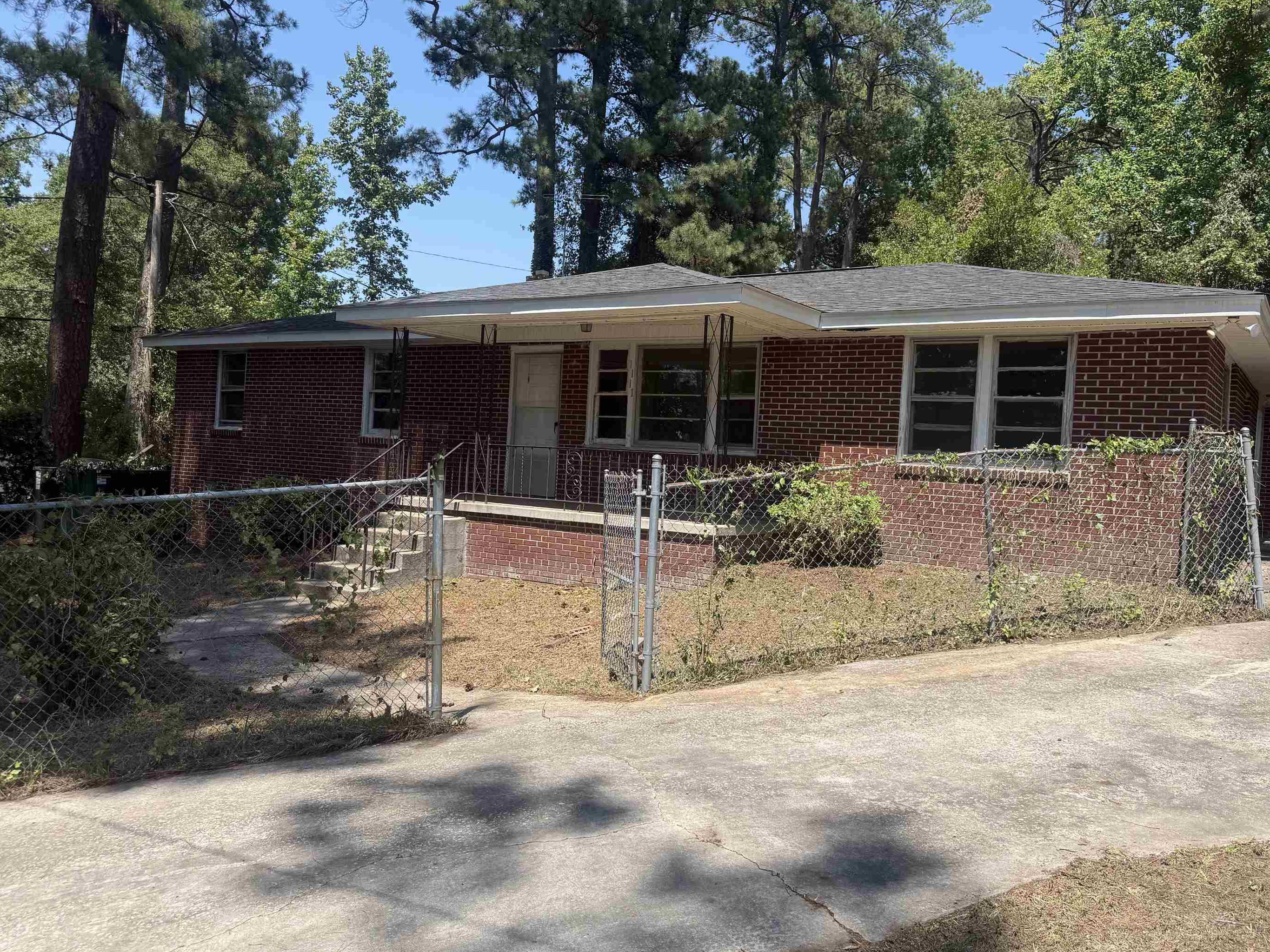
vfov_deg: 51.4
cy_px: 473
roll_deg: -2.9
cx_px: 668
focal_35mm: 27
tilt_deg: -0.7
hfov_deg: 65.3
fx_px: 991
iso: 80
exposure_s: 1/2232
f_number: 1.78
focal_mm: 6.76
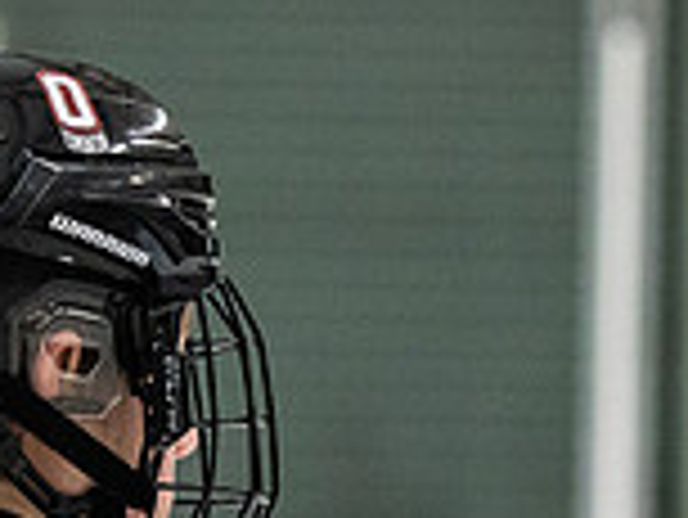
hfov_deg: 2.9
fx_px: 13645
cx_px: 219
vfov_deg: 2.2
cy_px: 409
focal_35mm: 686
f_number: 2.8
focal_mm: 98
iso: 1600
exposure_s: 1/400
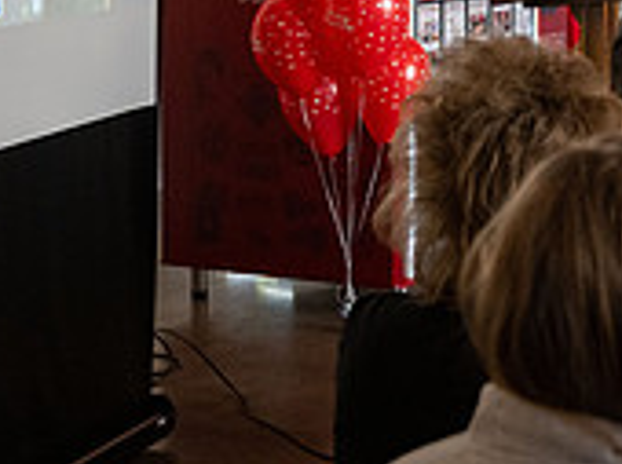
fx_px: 2656
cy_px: -115
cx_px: 659
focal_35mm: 148
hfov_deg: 13.1
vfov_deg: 9.8
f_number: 4
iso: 2500
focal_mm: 45
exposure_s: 1/320
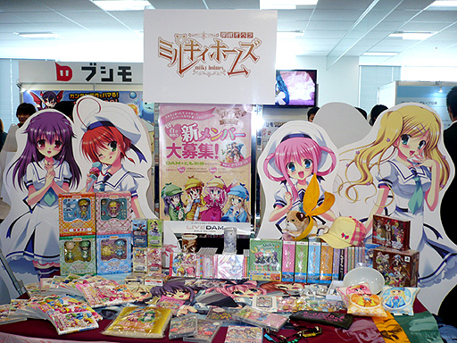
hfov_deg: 52.6
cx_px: 228
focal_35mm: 35
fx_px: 462
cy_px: 172
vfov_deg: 40.7
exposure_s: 1/30
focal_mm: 5.8
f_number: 2.8
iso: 100
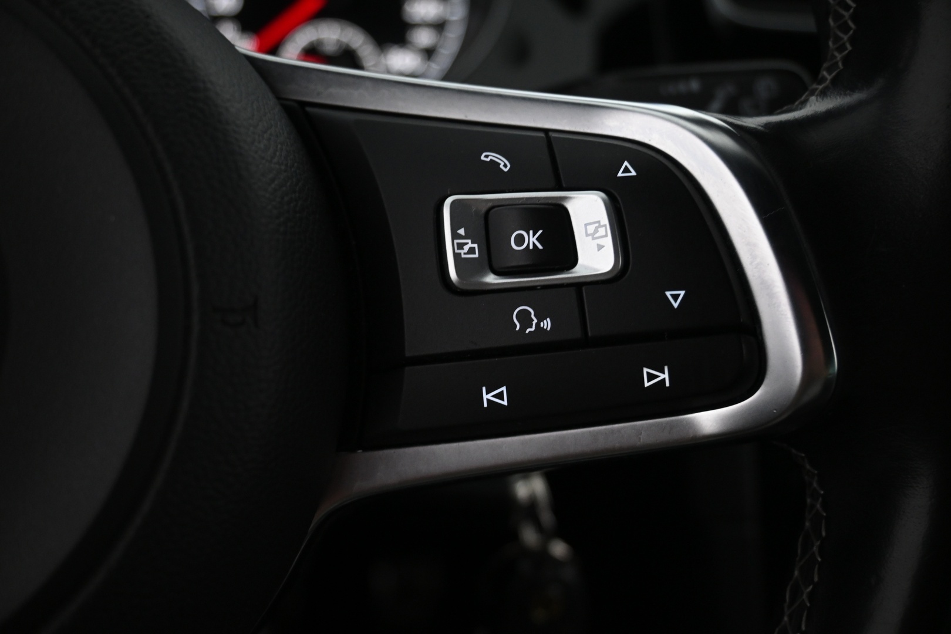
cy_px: 317
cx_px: 476
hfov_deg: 53.1
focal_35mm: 36
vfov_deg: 36.9
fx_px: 951
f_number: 4.2
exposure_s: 1/40
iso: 1400
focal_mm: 24
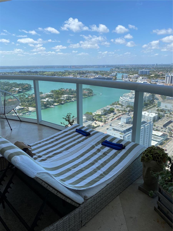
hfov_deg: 53.1
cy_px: 116
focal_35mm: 26
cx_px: 86
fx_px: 173
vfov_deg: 67.3
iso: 32
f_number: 1.8
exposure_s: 1/2967
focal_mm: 4.25
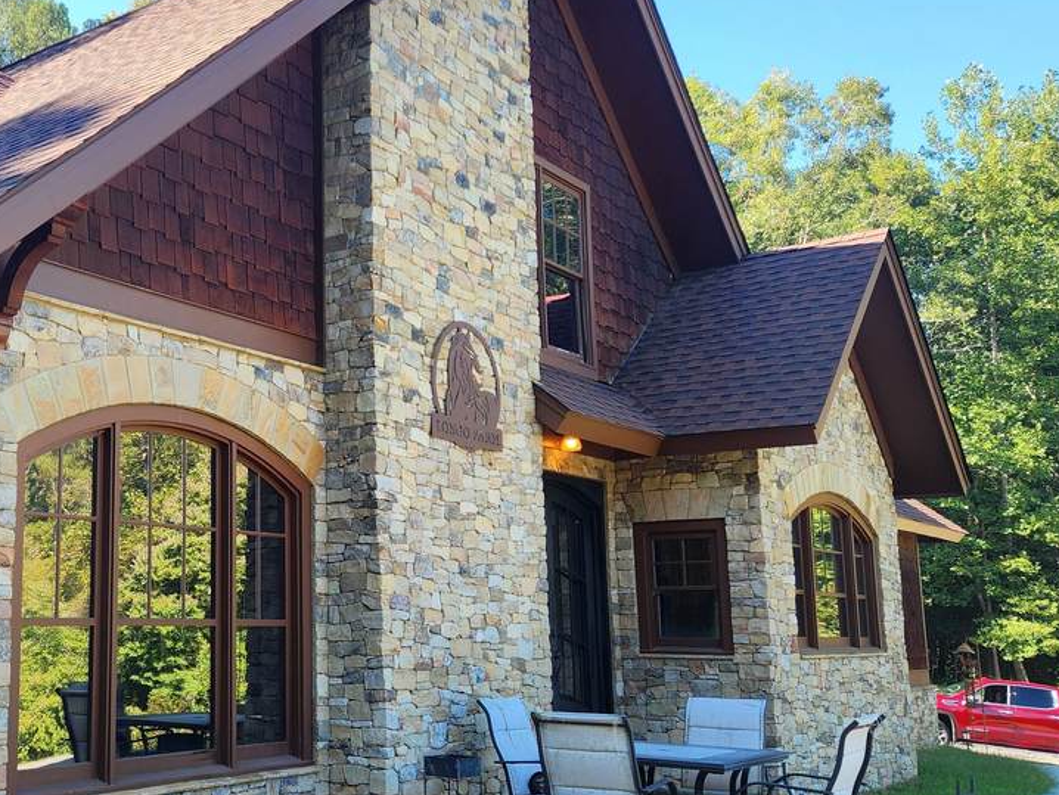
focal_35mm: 41
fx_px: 1255
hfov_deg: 43.8
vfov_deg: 35.2
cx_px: 229
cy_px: 407
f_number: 1.8
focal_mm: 5.4
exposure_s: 1/222
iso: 20
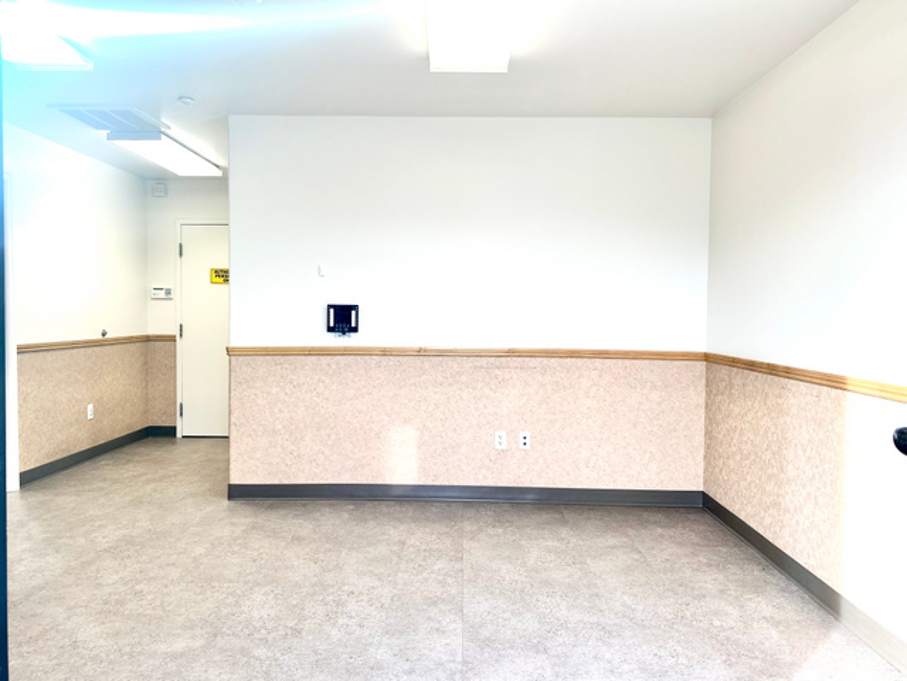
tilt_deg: -3.2
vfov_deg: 53.1
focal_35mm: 26
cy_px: 340
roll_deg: -0.9
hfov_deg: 67.3
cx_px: 454
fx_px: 681
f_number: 1.8
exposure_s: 1/120
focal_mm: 4.25
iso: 32
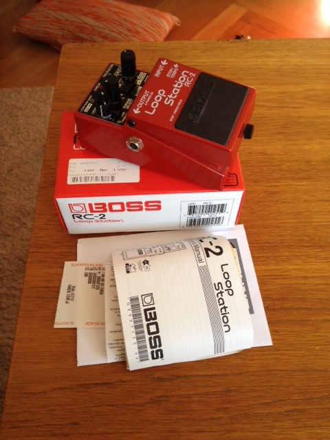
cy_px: 220
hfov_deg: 40.7
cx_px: 165
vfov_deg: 52.6
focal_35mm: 35
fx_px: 445
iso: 50
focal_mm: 4.28
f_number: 2.4
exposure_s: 1/40
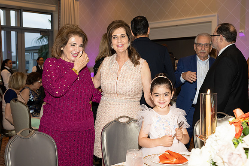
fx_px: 325
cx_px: 124
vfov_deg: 28.7
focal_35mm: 47
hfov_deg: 41.9
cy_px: 83
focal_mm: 47
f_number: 5.6
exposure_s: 1/100
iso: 800
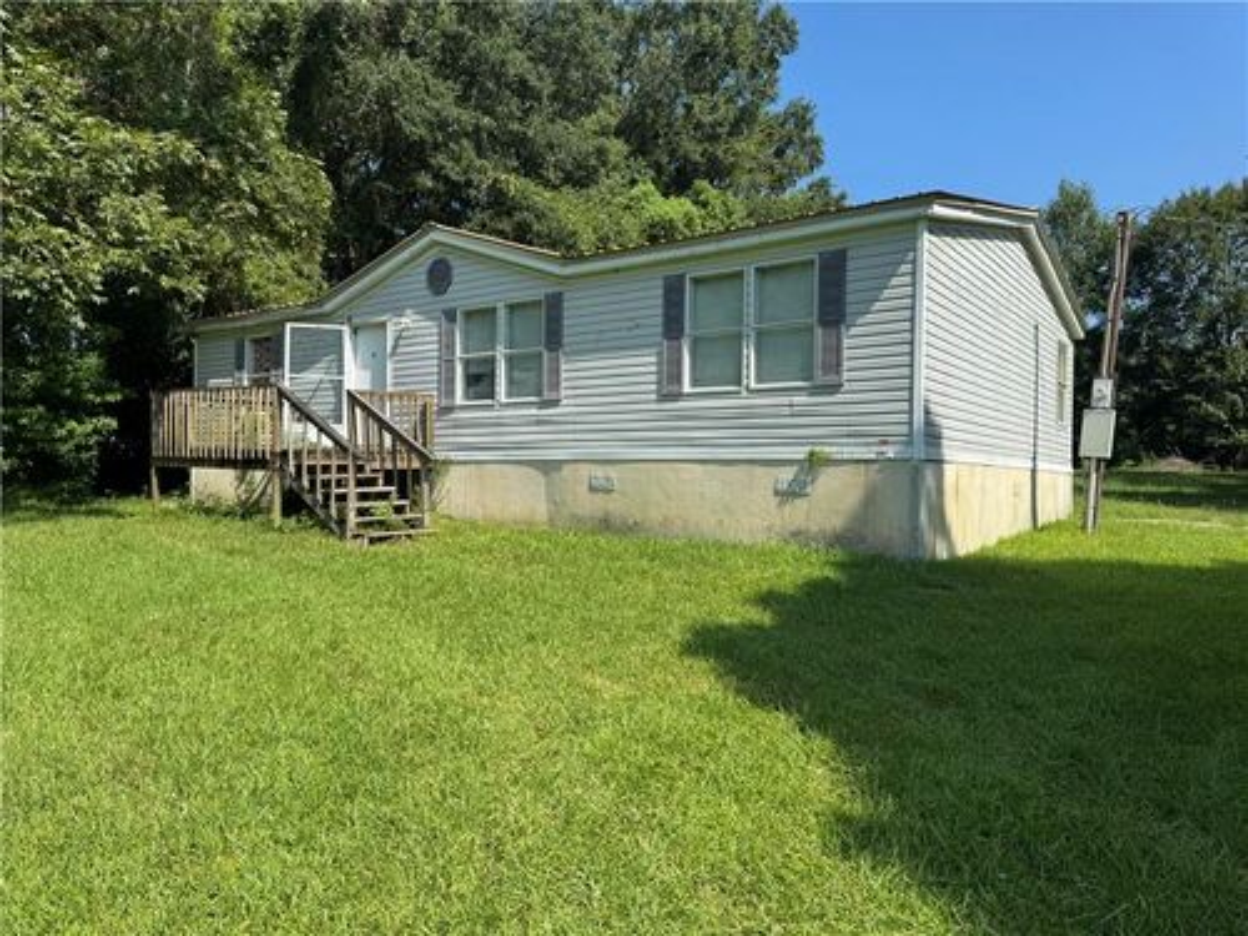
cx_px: 624
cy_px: 468
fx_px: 865
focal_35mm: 24
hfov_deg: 71.6
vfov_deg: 56.8
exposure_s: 1/3413
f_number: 1.78
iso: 80
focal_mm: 6.76
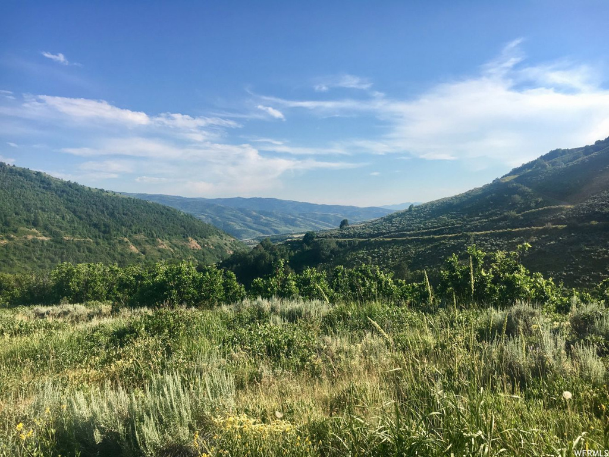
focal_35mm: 29
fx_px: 510
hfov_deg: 61.7
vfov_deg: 48.2
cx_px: 304
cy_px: 228
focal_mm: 4.15
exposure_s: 1/1054
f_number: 2.2
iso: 25
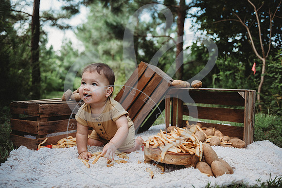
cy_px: 94
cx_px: 141
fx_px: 266
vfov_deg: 38.9
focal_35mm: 34
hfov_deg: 55.8
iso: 100
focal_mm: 34
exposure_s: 1/320
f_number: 2.8
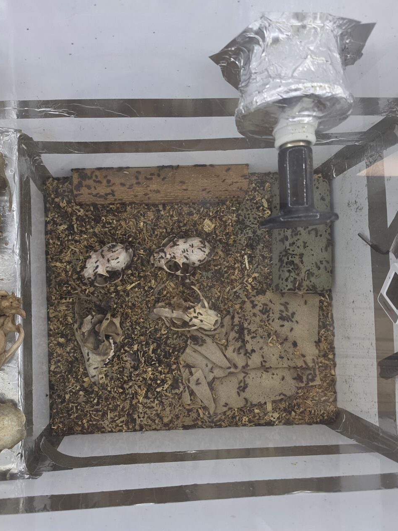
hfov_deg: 47.9
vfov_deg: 61.5
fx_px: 444
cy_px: 294
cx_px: 155
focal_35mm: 29
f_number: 1.4
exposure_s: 1/120
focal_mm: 6.5
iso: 200
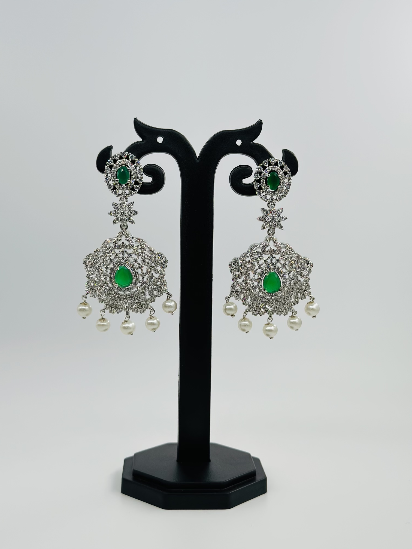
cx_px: 206
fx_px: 762
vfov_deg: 39.7
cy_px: 274
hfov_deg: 30.3
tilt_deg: -4.7
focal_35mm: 48
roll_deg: -0.4
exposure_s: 1/2252
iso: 80
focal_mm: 6.86
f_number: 1.78
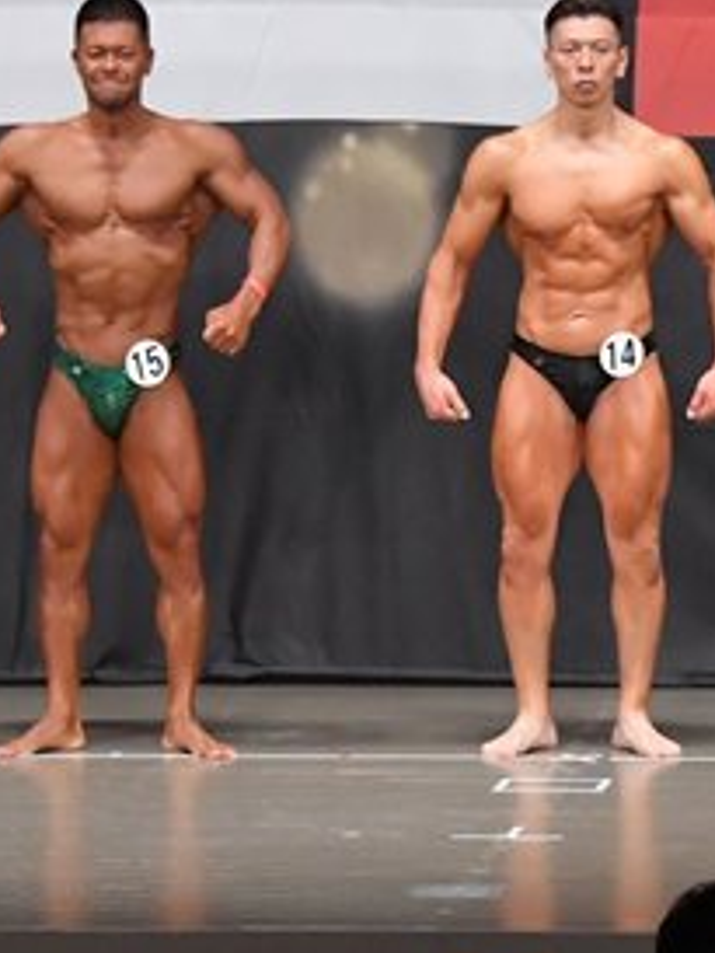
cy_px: 443
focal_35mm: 295
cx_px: 637
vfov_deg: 6.7
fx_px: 8118
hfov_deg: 5.0
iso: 5000
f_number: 5.6
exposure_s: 1/400
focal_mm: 72
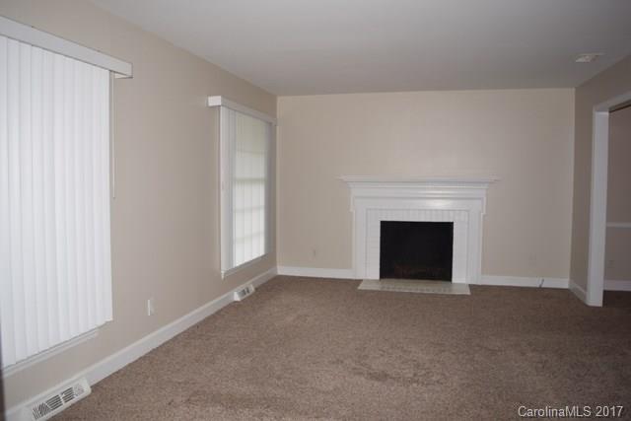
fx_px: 473
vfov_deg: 48.0
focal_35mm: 27
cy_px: 210
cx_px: 316
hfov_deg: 67.4
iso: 100
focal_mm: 18
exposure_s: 1/60
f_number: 3.5
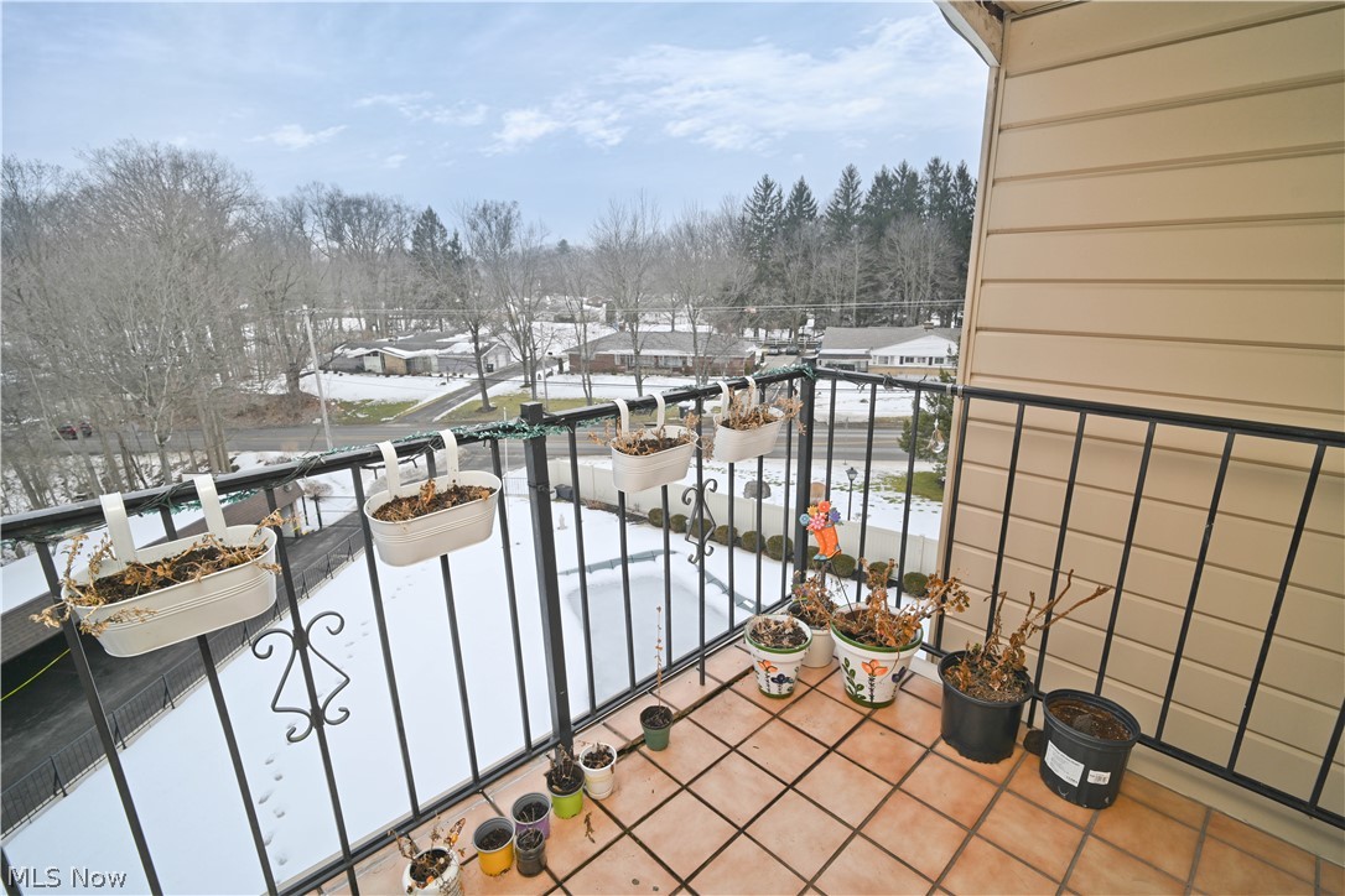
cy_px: 448
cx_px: 672
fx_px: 598
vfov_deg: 73.7
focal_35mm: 16
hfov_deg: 96.7
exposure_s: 1/200
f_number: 7.1
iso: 100
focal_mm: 16
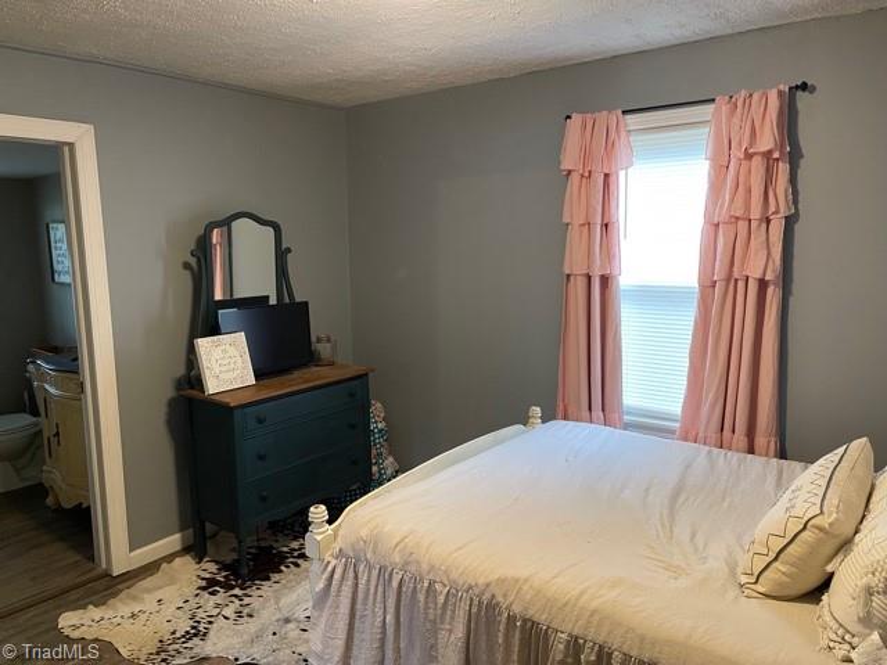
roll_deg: +0.5
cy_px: 332
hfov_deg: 67.3
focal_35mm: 26
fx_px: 666
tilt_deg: -8.8
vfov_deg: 53.1
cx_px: 444
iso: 250
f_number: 1.6
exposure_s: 1/60
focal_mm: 5.1
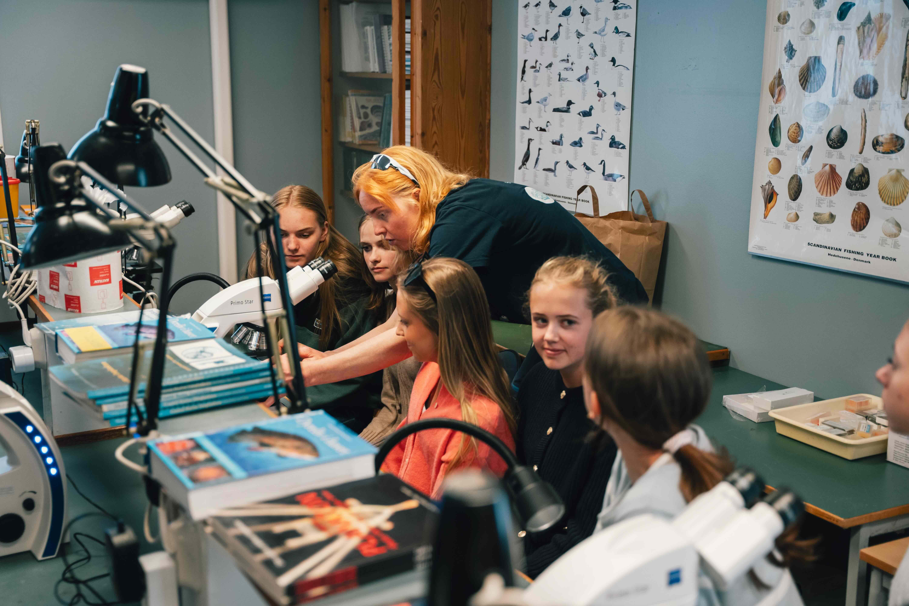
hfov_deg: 45.6
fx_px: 1081
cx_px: 454
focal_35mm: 43
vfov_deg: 31.3
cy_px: 303
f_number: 2.8
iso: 1600
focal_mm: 42.8
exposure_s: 1/320
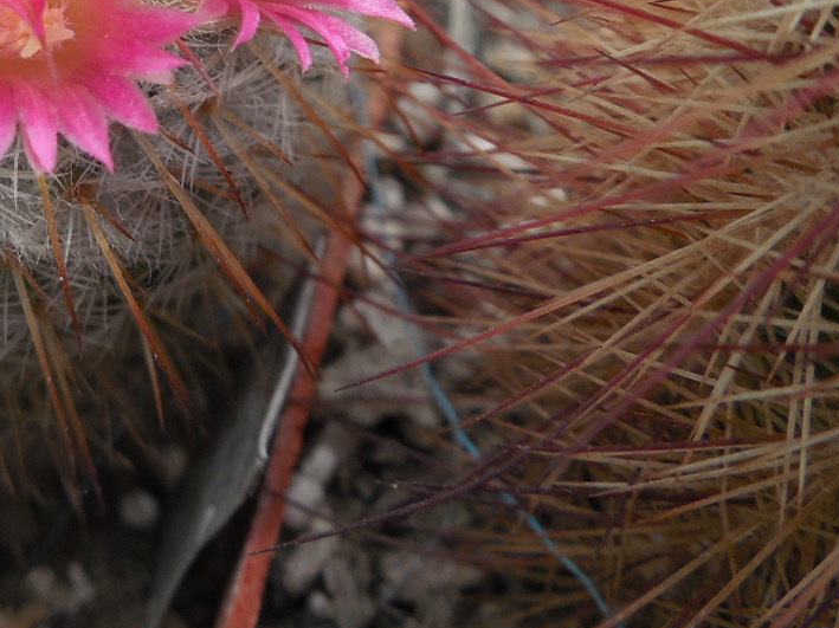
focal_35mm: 70
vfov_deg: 20.3
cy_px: -17
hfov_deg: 26.8
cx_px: 76
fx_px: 1696
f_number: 3.6
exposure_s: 1/250
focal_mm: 5.6
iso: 125
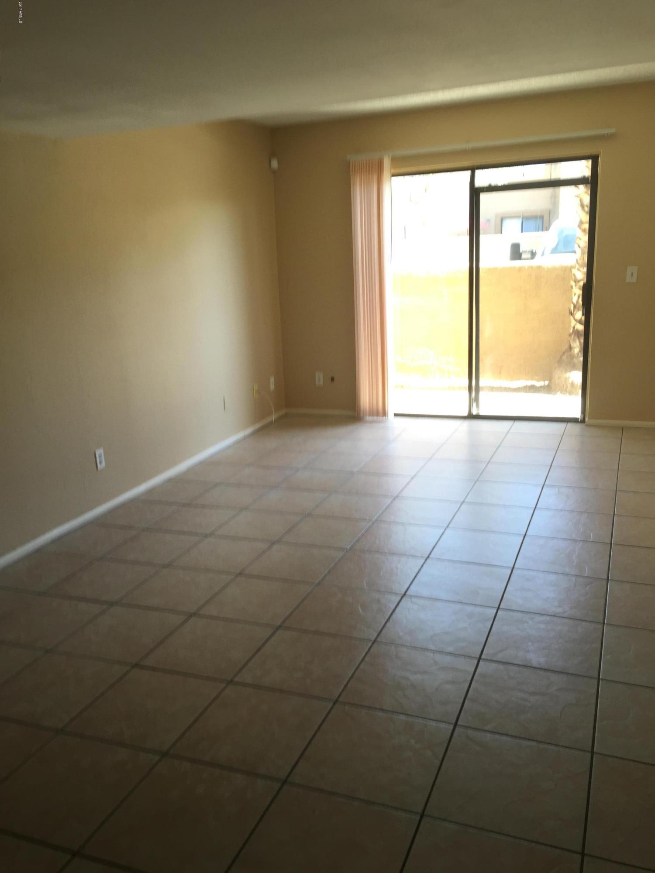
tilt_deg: -16.0
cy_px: 436
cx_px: 328
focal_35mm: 29
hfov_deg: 48.2
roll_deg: +2.2
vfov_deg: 61.7
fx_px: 732
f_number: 2.2
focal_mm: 4.15
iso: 32
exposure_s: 1/40
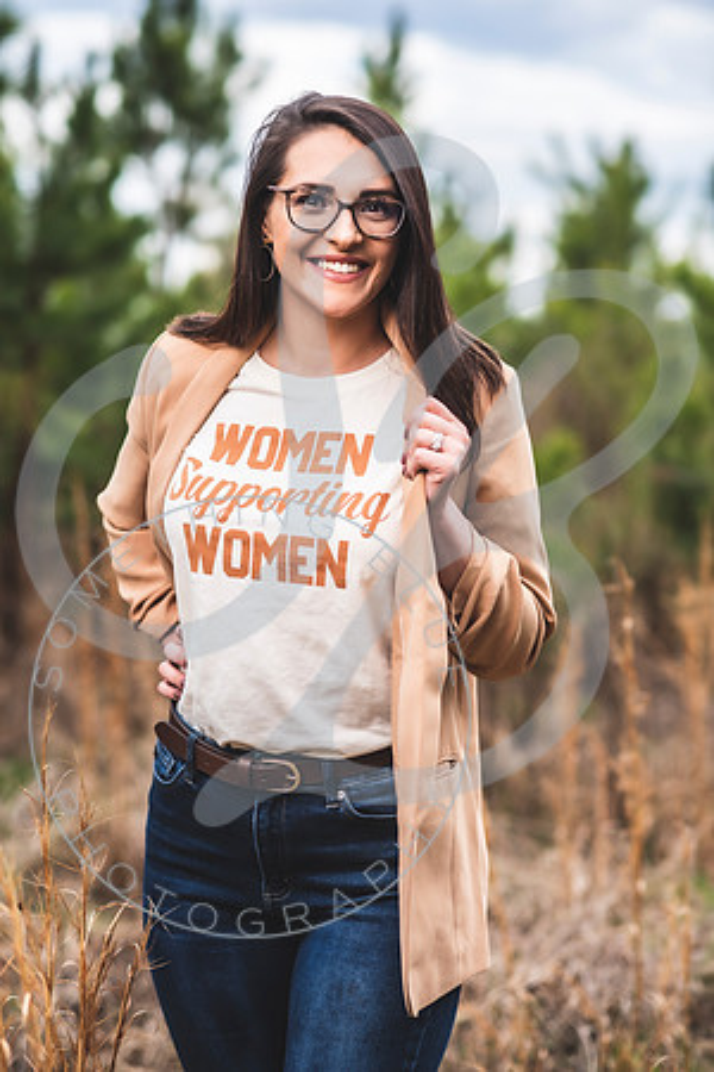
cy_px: 536
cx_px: 357
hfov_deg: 16.1
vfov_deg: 23.9
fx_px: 2529
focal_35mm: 85
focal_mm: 85
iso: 100
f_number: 2.8
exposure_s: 1/640
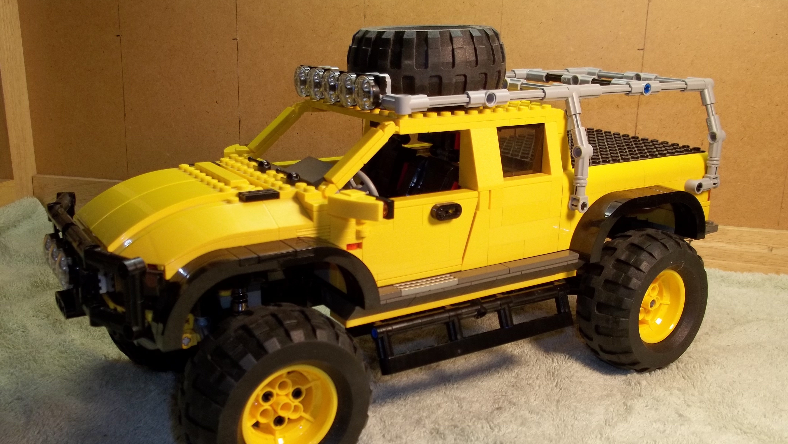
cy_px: 261
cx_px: 394
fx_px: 752
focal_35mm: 36
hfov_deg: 55.3
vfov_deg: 32.8
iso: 64
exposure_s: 1/30
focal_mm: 5.9
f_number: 3.3
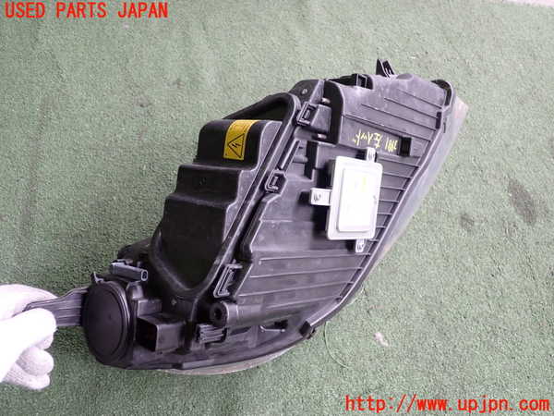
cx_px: 277
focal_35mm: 30
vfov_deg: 46.8
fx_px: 480
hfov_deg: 60.0
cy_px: 208
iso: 200
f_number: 2.3
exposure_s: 1/60
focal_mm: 5.4
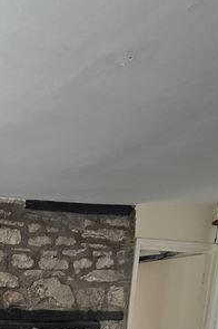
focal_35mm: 47
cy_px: 425
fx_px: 428
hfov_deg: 25.2
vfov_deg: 32.1
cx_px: -54
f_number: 2.2
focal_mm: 2.2
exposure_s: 1/120
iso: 64
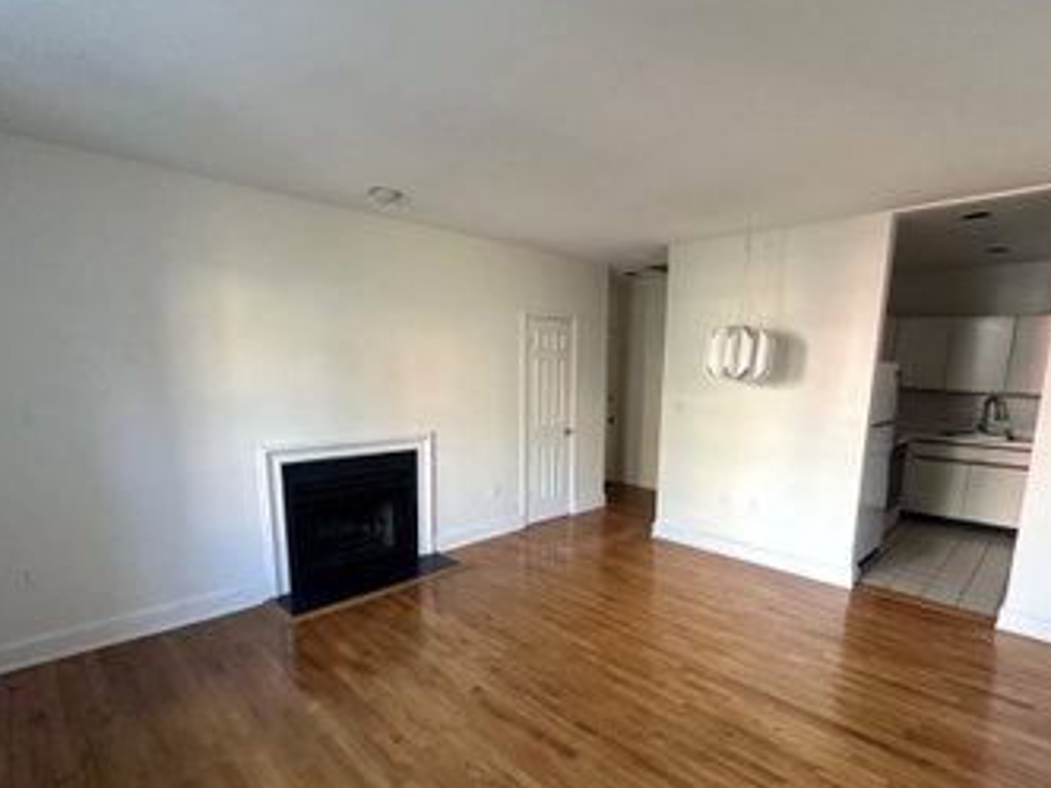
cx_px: 559
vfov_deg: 71.0
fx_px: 547
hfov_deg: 87.6
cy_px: 465
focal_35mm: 18
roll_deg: -1.1
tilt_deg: -11.0
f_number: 2.2
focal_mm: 2.22
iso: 320
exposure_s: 1/64
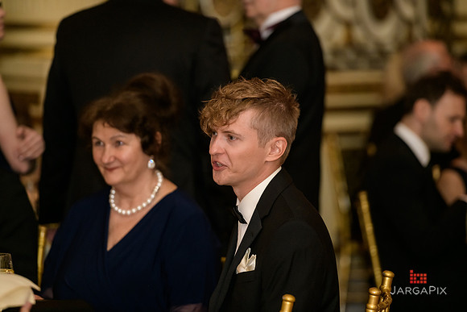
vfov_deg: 6.9
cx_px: 234
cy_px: 156
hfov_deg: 10.3
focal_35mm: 200
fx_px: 2595
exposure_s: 1/125
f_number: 3.2
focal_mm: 200
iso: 1600
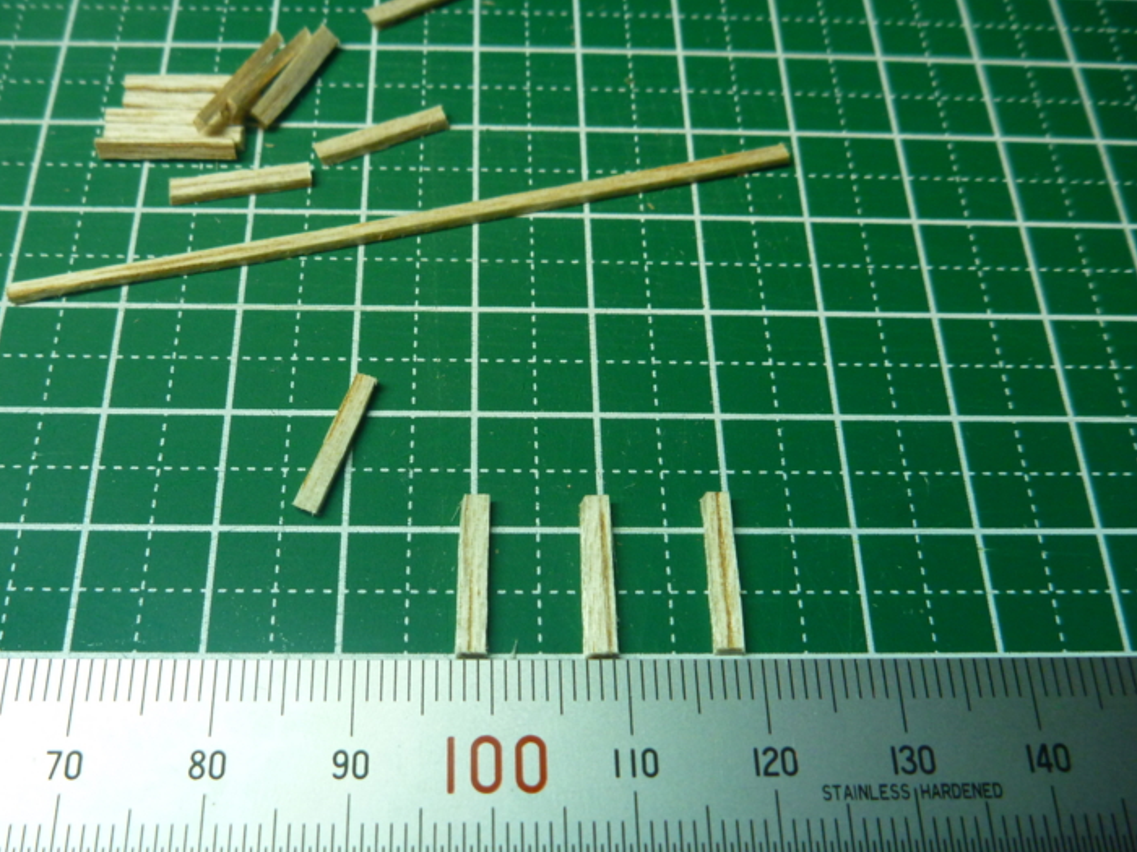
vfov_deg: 44.1
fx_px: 1051
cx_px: 499
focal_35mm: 32
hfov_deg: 56.7
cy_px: 480
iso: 200
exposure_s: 1/30
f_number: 3.3
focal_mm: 4.9
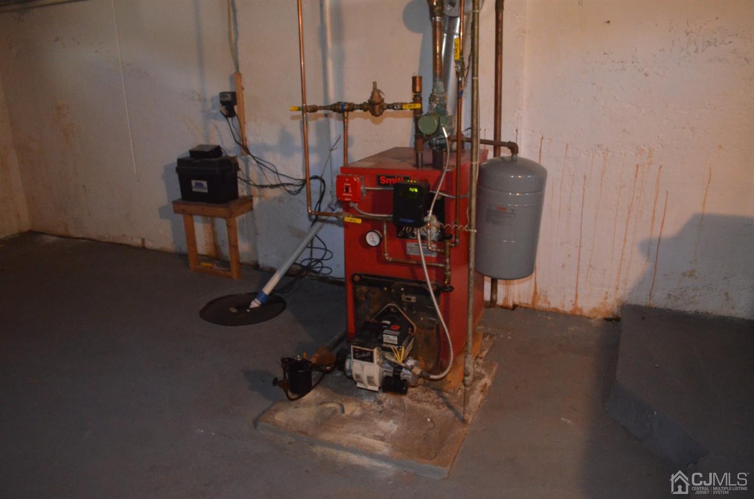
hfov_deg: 67.5
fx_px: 564
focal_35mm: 27
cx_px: 377
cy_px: 250
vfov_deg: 47.7
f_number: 3.5
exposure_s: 1/60
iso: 3200
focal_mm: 18
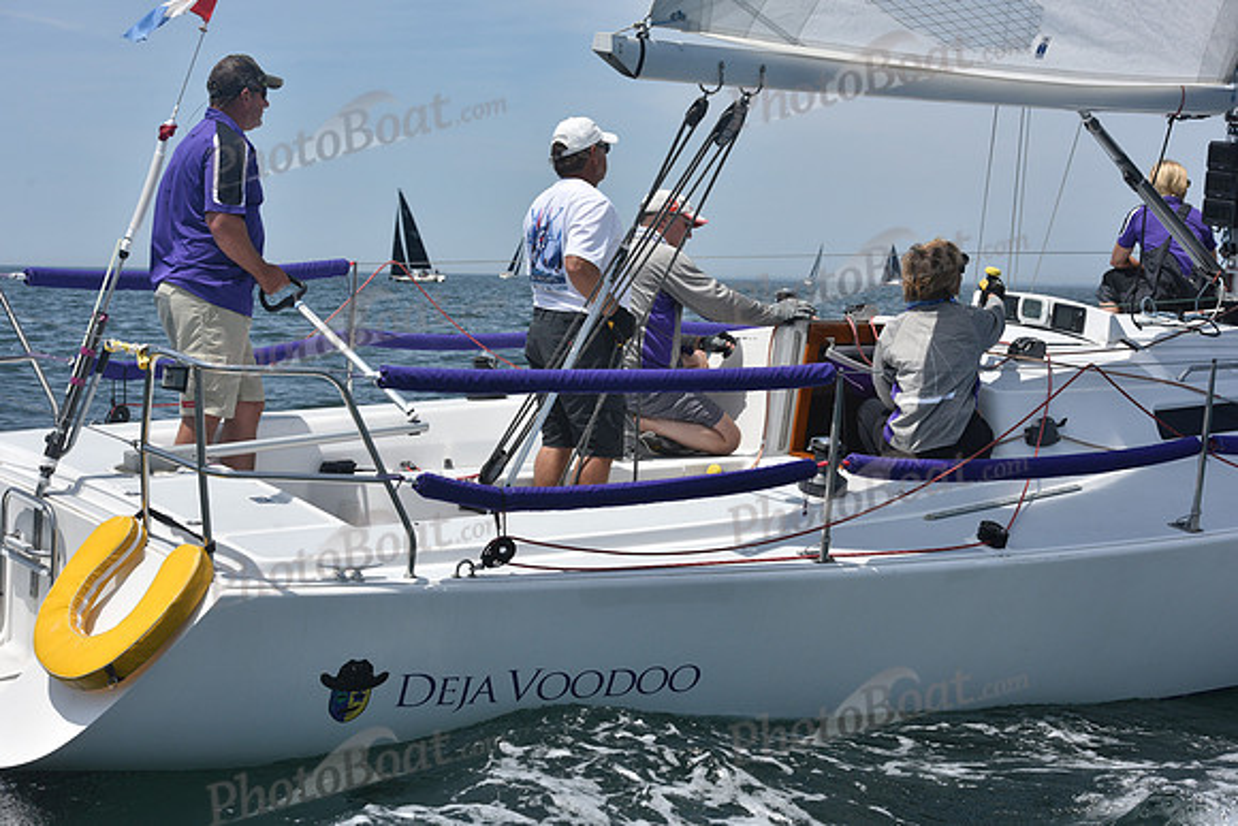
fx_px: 2408
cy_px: 413
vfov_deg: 19.5
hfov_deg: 28.8
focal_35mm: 70
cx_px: 619
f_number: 10
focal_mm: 70
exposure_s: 1/1250
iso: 320
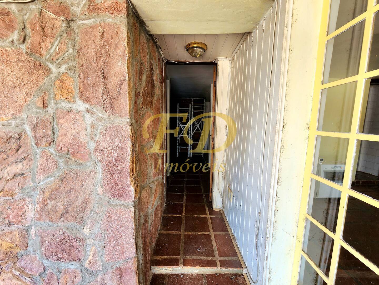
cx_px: 190
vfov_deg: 89.9
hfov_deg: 106.2
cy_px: 142
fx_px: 142
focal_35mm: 13
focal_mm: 2.2
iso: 80
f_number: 2.2
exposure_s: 1/60.2
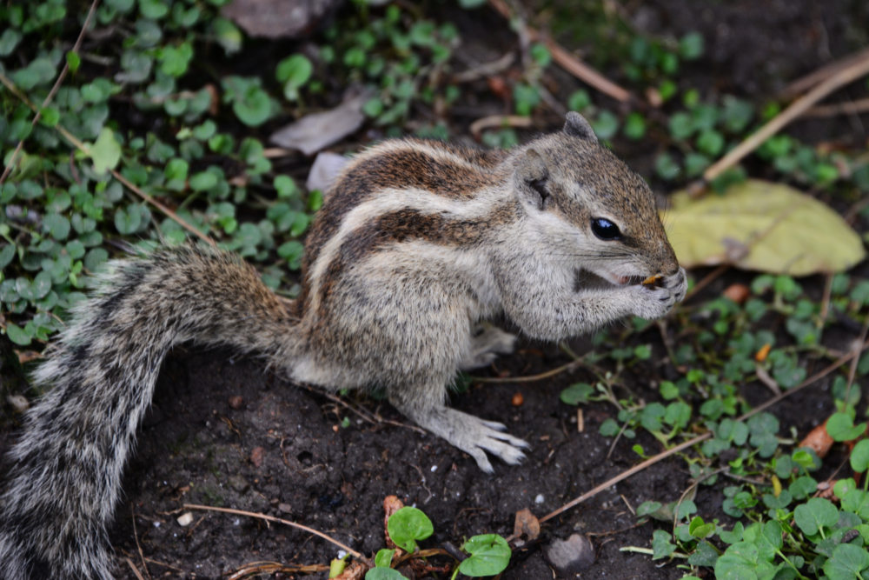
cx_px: 434
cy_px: 290
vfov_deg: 4.6
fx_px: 7242
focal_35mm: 300
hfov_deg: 6.9
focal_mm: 300
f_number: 6.3
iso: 400
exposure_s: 1/250
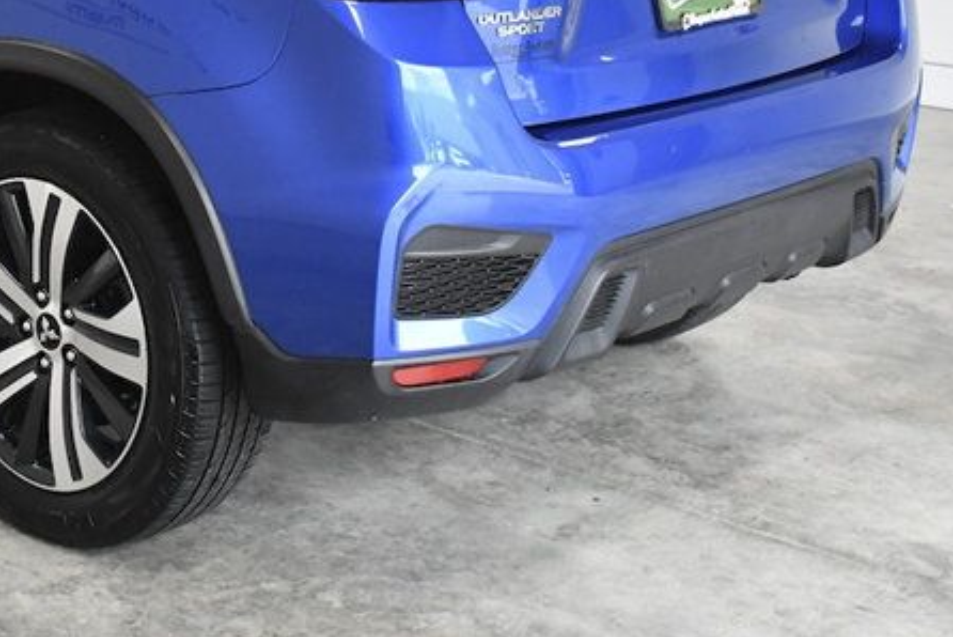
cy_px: -61
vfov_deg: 17.0
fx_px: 2066
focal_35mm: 78
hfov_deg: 25.1
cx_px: 83
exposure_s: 1/1600
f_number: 3.8
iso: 2500
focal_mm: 23
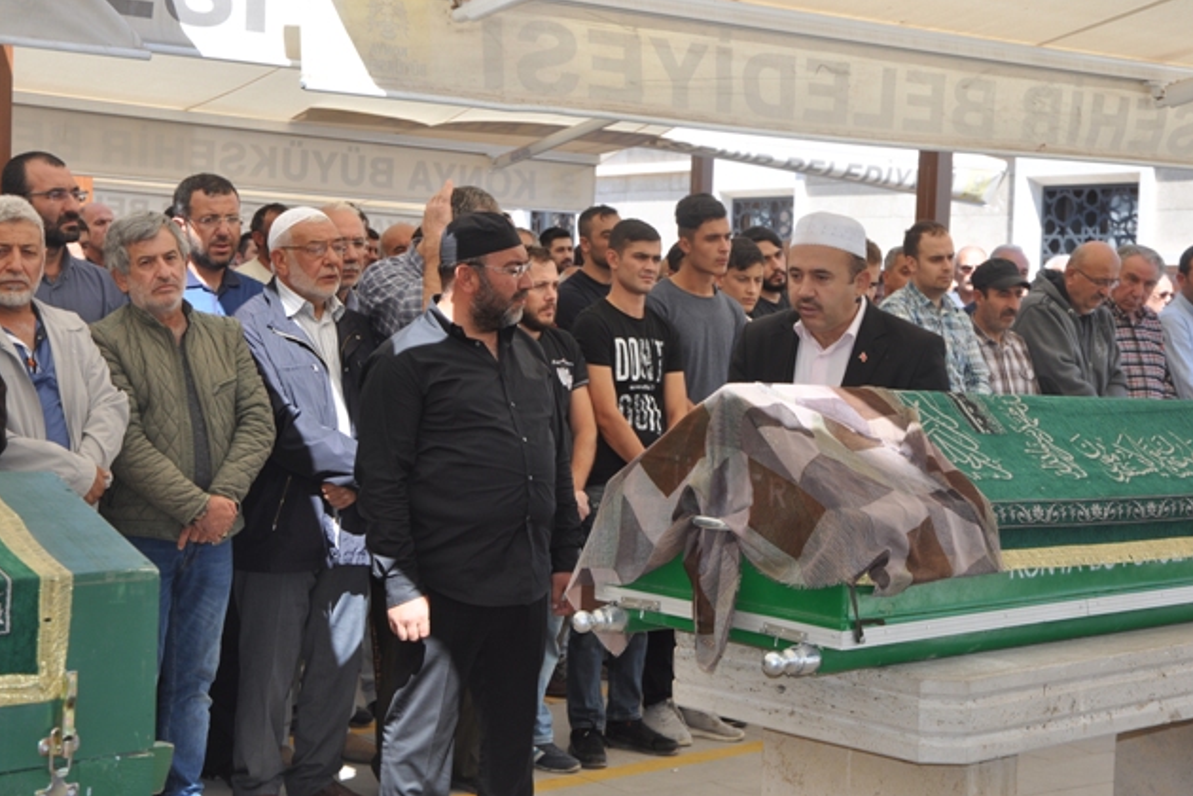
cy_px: 397
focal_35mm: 67
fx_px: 2220
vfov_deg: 20.3
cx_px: 600
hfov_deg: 30.1
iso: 200
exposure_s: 1/200
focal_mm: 44
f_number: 6.3
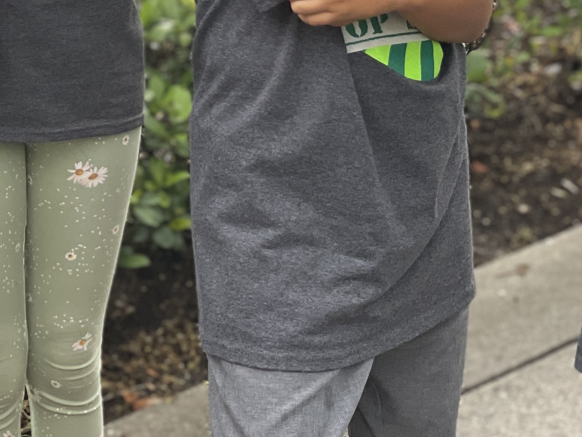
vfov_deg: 9.5
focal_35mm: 152
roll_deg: +1.0
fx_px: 2556
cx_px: 151
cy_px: -191
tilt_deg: -11.6
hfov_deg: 13.0
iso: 125
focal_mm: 6
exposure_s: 1/122
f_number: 2
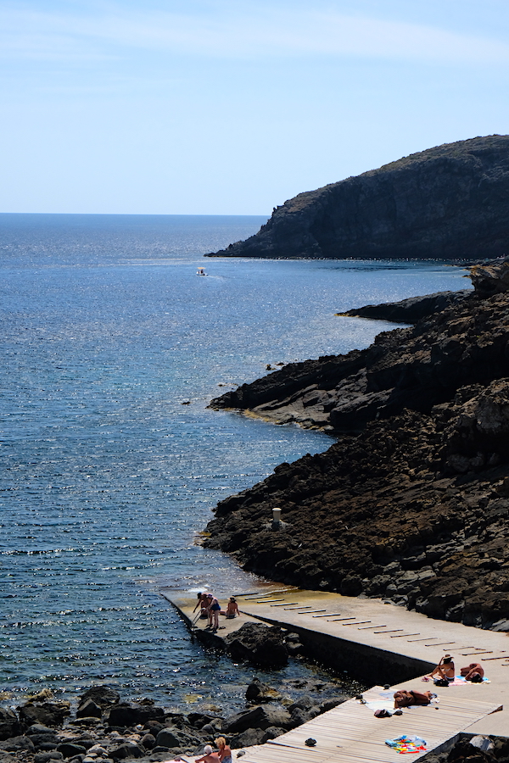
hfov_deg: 16.5
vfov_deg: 24.5
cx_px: 254
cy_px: 382
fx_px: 1760
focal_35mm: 83
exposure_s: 1/240
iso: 800
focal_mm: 55
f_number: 14
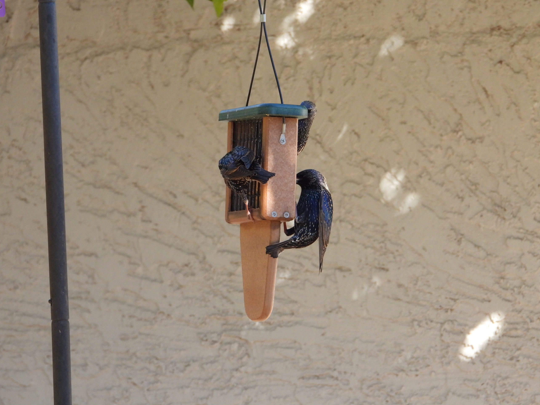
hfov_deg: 3.5
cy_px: 203
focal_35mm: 568
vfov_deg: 2.6
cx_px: 270
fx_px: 8862
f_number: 5
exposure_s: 1/200
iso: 400
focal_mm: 102
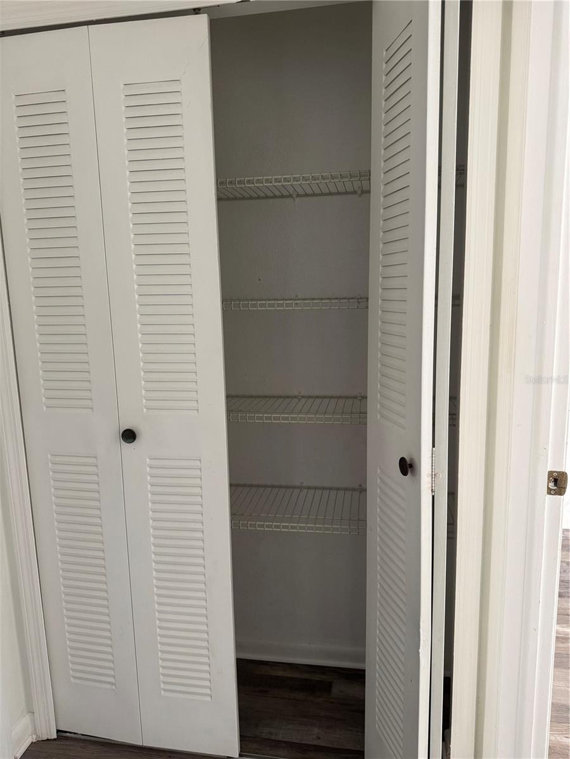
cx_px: 285
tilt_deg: -10.4
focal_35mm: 24
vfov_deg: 71.6
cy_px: 380
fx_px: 527
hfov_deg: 56.8
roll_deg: +2.0
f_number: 1.78
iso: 160
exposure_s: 1/121
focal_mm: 6.76
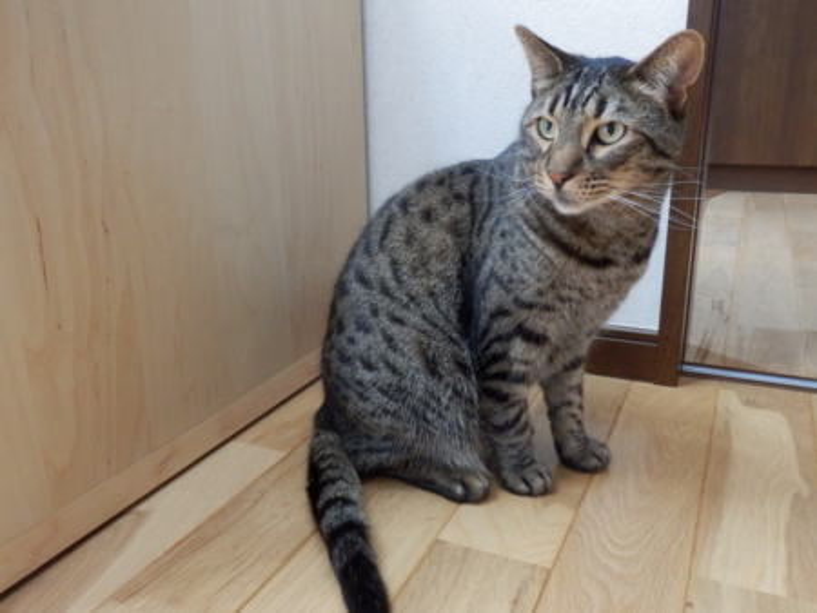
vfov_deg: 46.8
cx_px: 408
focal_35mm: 30
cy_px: 306
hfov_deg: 59.9
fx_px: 708
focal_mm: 5.5
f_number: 3.3
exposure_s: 1/15
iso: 800
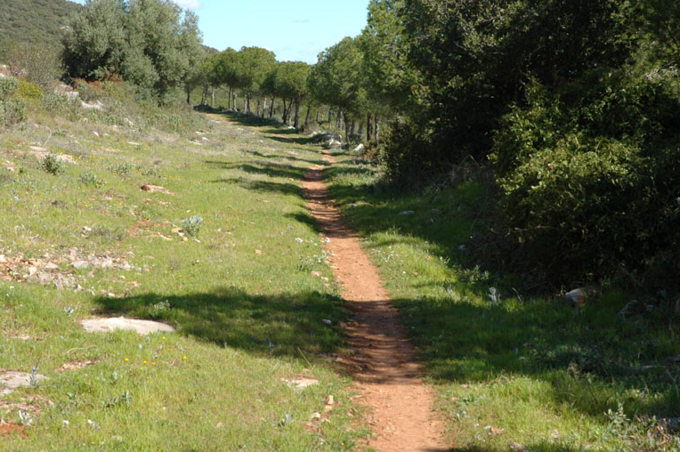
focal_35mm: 88
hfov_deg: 23.1
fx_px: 1661
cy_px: 217
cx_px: 338
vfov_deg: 15.5
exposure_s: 1/60
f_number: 14
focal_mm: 56
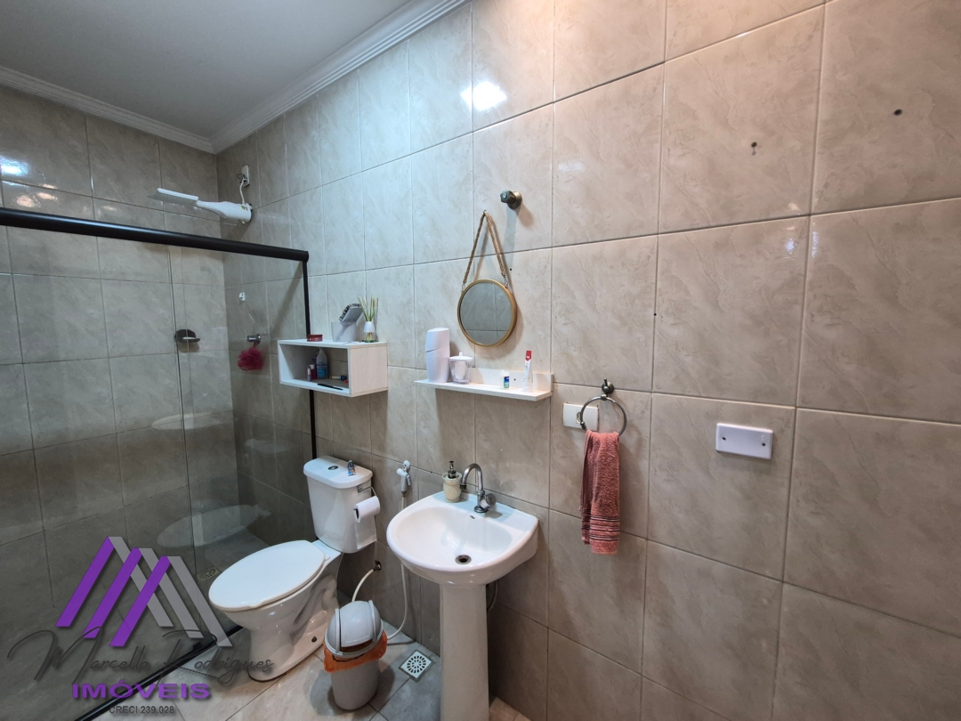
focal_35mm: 13
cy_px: 360
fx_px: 361
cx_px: 480
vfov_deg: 89.9
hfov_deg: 106.2
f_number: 2.2
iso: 250
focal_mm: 1.74
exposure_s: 1/60
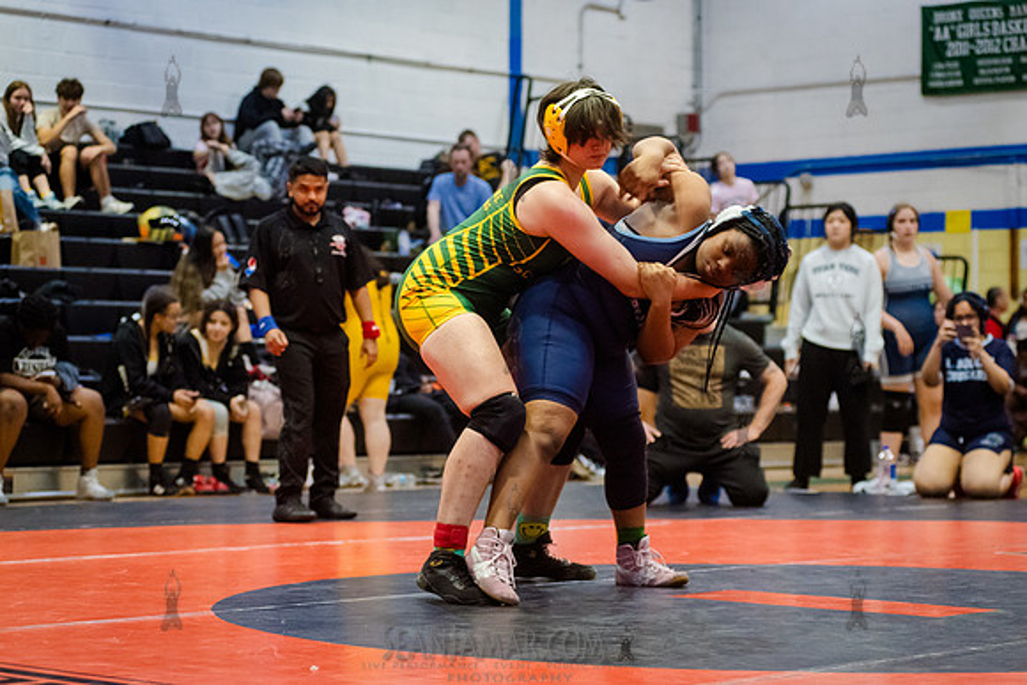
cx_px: 497
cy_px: 342
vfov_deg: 16.1
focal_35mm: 85
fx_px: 2416
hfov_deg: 24.0
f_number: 3.5
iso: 8000
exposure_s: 1/400
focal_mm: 80
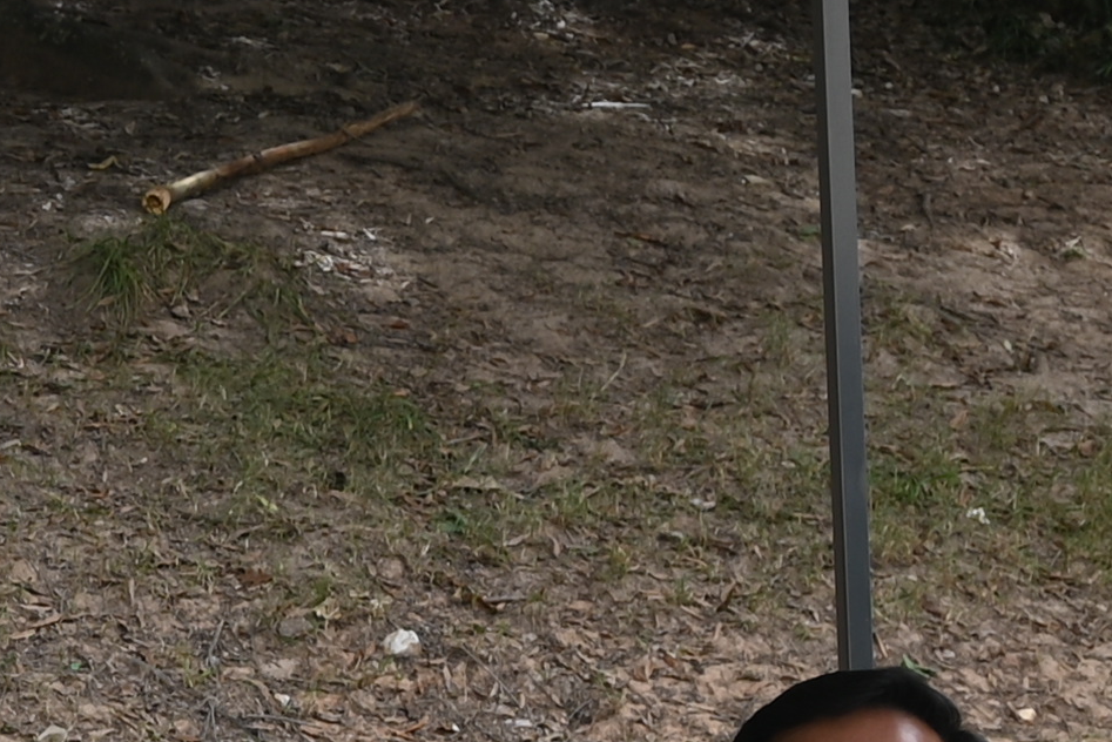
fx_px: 6674
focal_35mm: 216
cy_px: 987
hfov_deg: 9.4
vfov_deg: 6.3
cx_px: -126
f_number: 5.6
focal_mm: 34
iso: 100
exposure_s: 1/250
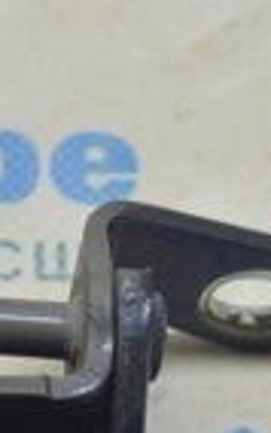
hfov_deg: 5.6
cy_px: 261
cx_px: -97
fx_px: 2760
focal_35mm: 234
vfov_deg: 9.0
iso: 400
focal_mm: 34
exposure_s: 1/50
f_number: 4.5
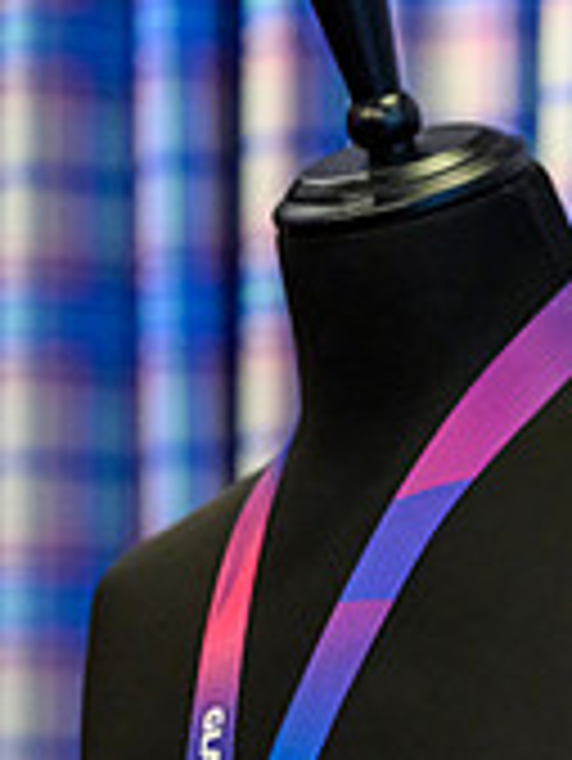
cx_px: 1234
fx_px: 7129
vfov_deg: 6.1
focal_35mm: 324
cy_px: 789
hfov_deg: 4.5
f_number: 3.2
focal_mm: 98
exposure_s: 1/400
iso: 4000
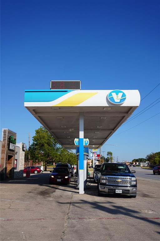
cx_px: 80
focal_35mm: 32
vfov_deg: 59.5
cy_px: 120
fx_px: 210
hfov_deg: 41.7
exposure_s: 1/1000
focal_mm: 21
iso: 100
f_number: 5
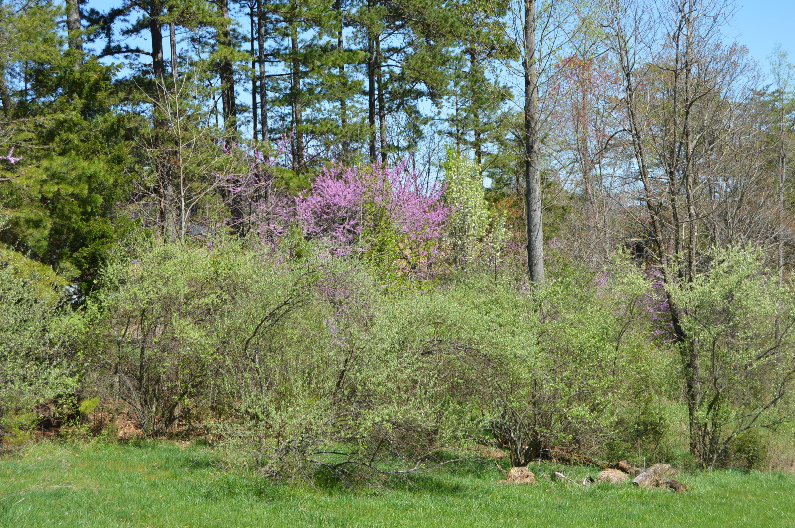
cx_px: 398
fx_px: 1125
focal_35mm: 51
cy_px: 264
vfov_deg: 26.4
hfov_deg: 38.9
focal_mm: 34
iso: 100
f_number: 7.1
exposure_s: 1/200
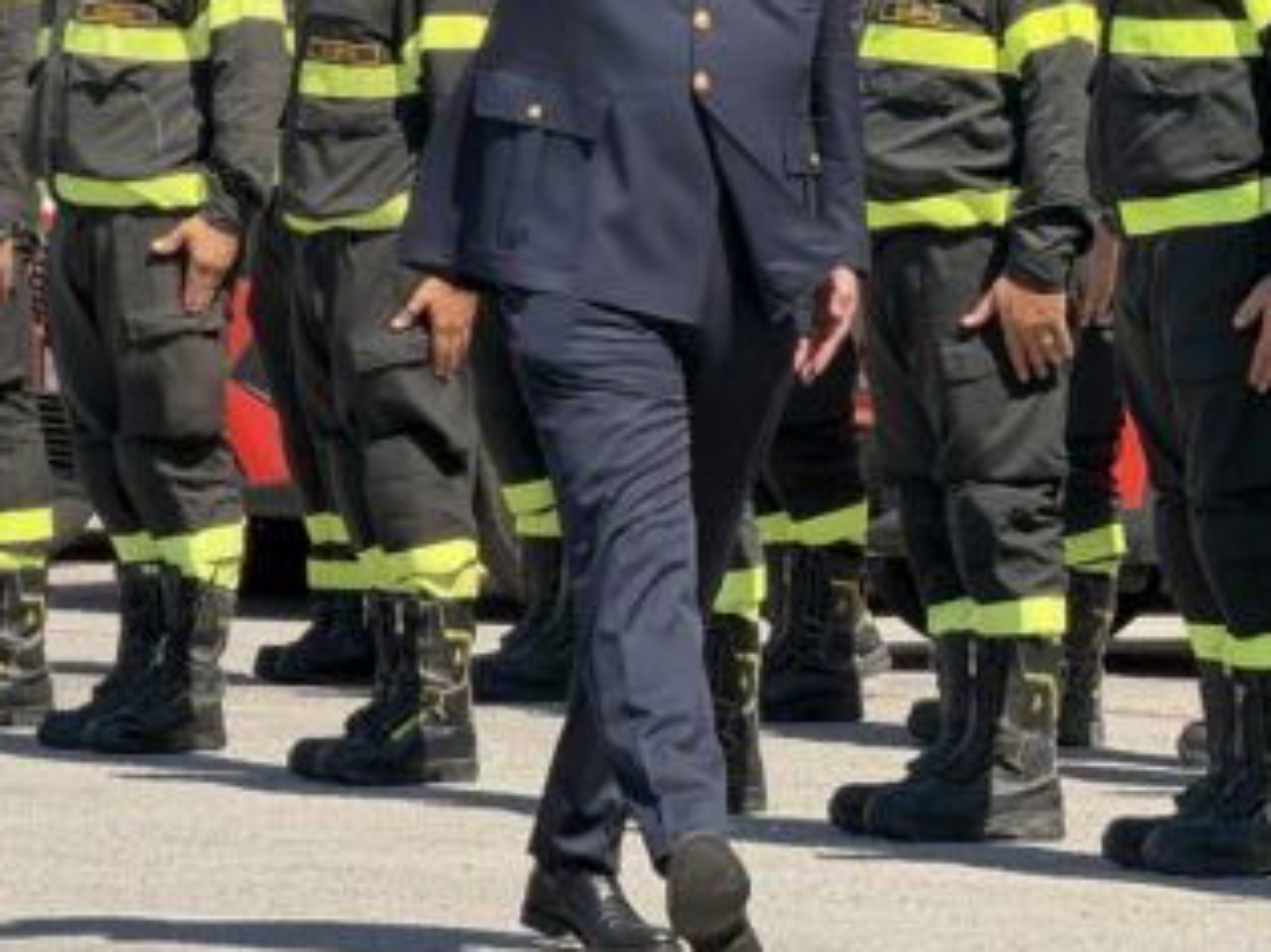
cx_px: -121
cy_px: -46
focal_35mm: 444
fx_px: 16296
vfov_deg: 3.3
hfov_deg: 4.5
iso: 40
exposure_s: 1/639
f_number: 2.8
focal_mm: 16.89
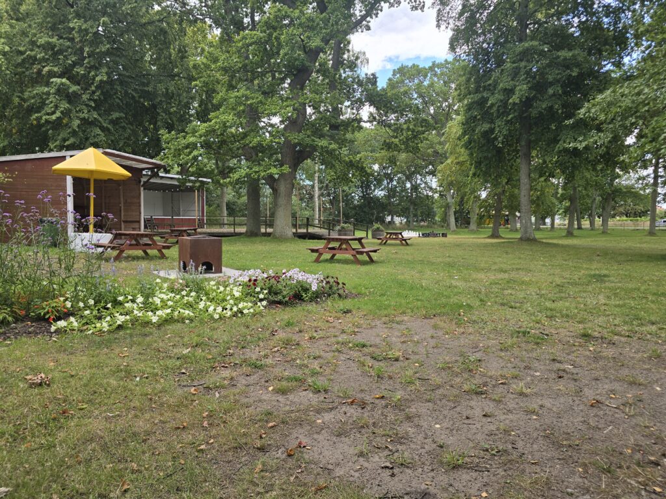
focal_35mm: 23
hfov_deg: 73.9
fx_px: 443
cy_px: 250
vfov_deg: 58.9
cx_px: 333
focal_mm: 6.3
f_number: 1.7
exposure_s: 1/182
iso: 12
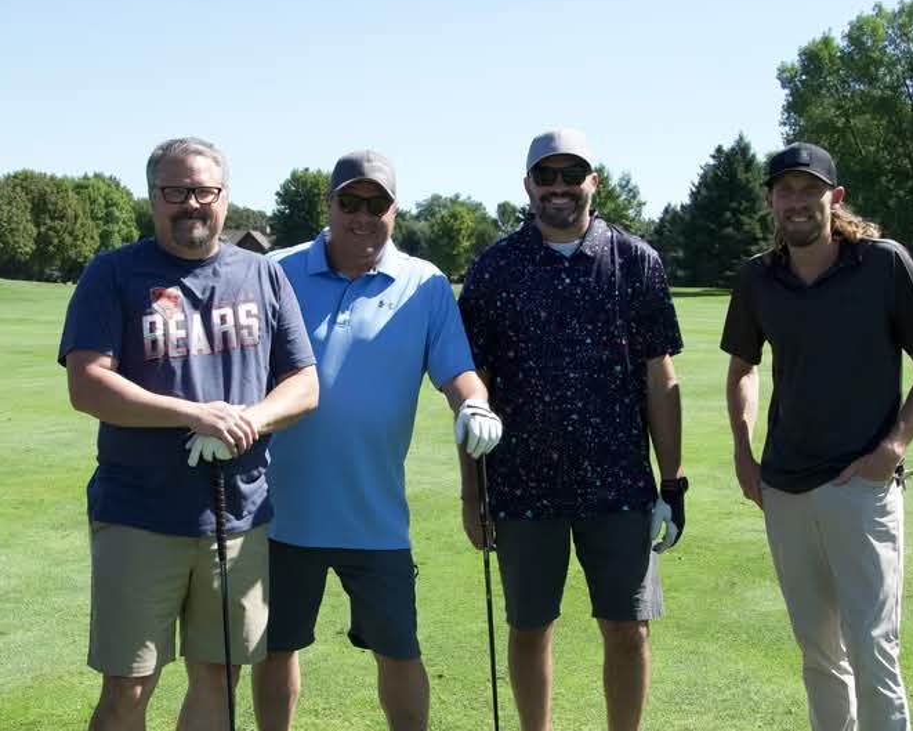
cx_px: 420
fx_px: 1726
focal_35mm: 64
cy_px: 444
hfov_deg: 29.6
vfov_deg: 23.9
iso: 1250
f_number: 8
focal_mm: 25
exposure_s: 1/2000
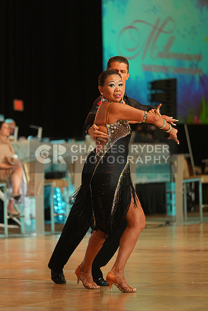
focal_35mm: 200
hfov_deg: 6.9
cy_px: 156
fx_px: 1732
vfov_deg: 10.3
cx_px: 104
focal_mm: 200
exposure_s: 1/400
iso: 2500
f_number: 4
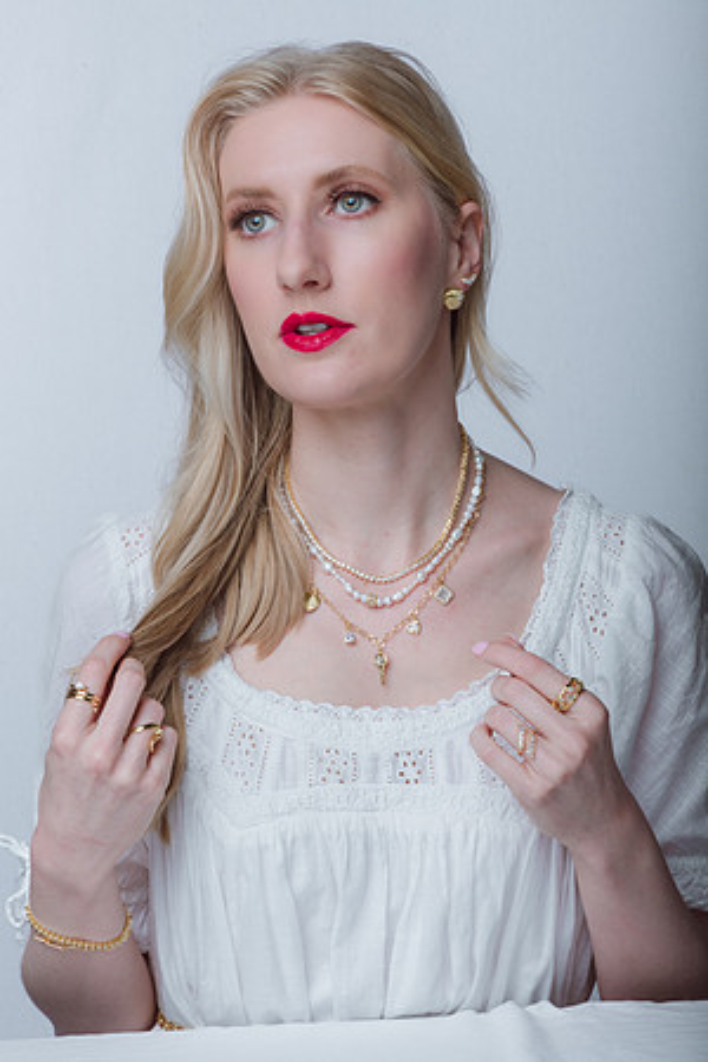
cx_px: 354
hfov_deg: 13.0
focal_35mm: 105
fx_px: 3097
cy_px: 531
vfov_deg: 19.5
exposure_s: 1/250
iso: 200
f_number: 25
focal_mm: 105
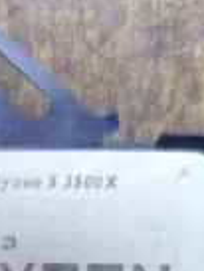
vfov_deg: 23.8
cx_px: 67
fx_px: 526
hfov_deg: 21.9
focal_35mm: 67
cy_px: 390
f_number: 1.65
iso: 800
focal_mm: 6.14
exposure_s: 1/50
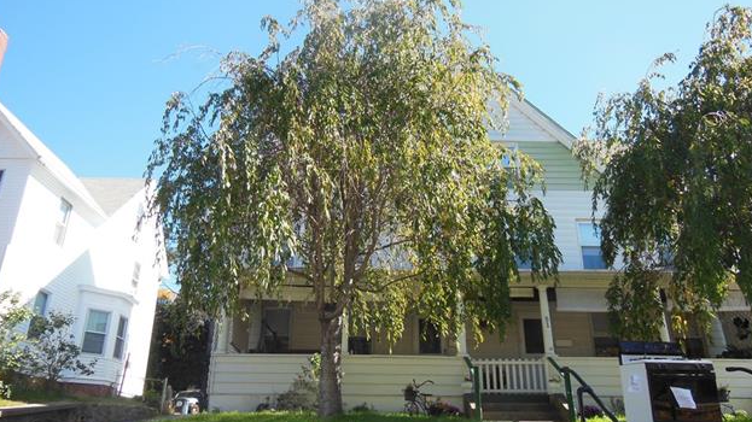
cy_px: 227
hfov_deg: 67.9
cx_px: 374
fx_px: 558
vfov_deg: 41.4
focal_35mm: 28
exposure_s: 1/320
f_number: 3.5
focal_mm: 4.5
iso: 125
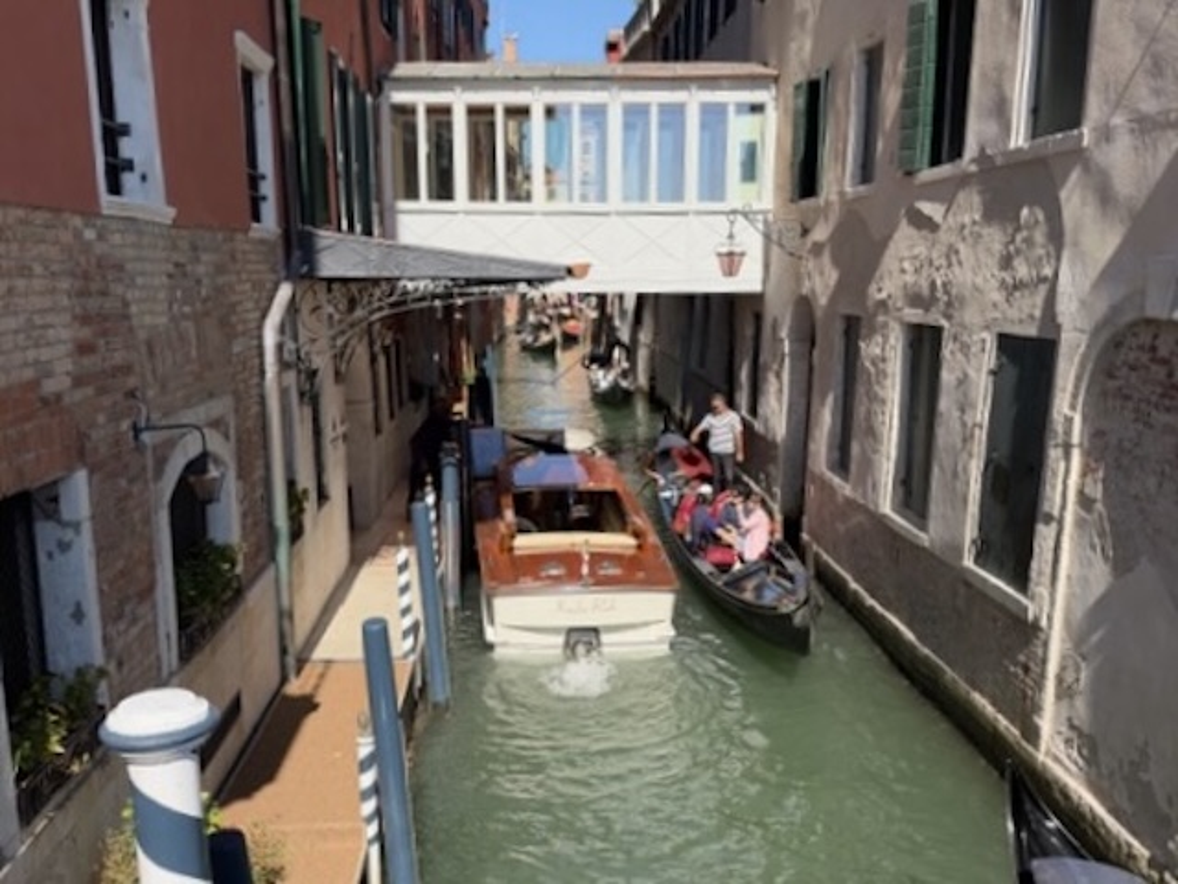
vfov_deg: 56.8
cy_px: 442
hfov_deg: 71.6
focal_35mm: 24
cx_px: 589
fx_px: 817
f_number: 1.48
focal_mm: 6.93
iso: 80
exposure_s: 1/4098
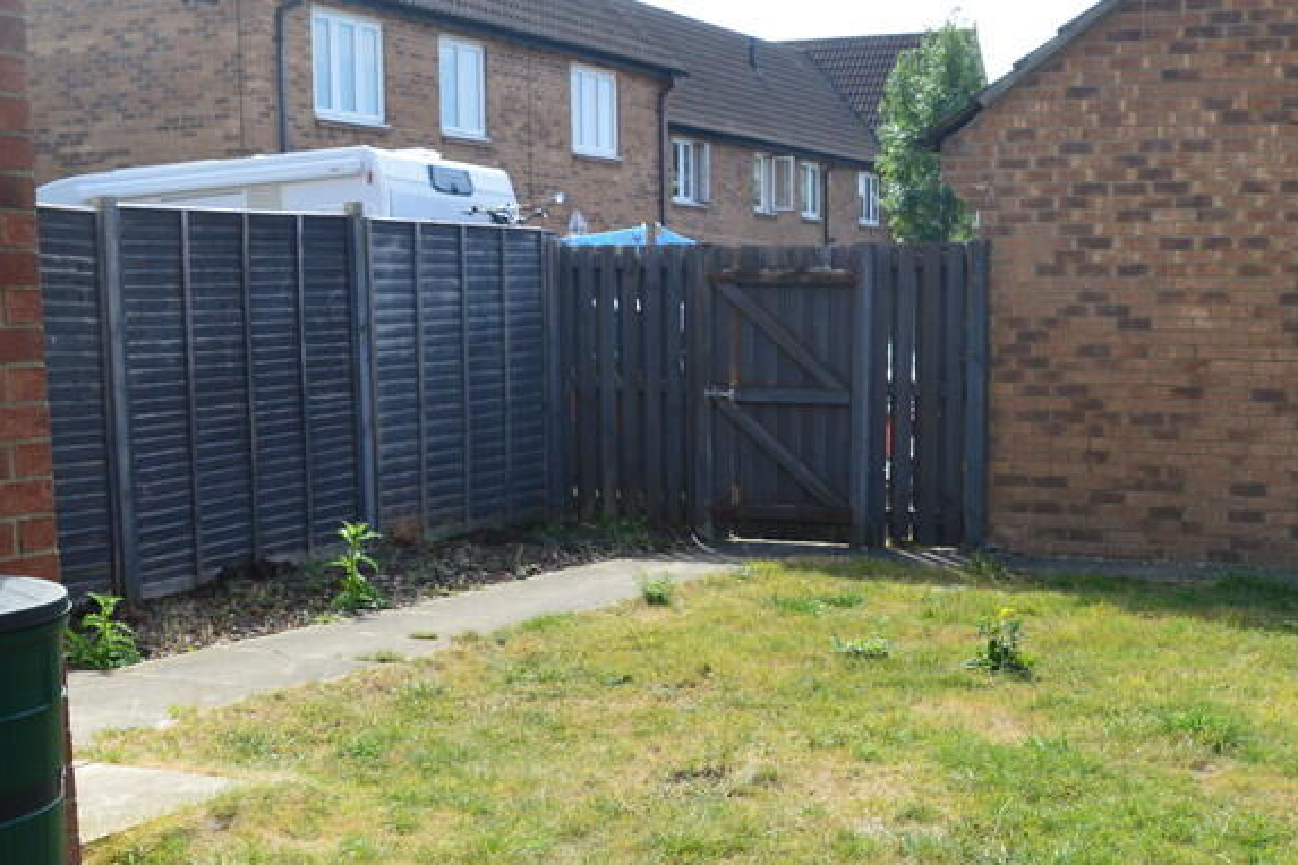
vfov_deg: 26.2
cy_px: 644
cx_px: 849
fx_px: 1835
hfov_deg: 38.6
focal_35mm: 51
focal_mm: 19
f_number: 10
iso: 400
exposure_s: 1/320
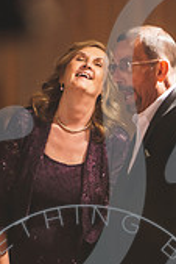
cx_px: 154
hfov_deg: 2.6
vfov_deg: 3.9
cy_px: 231
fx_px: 3893
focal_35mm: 532
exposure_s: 1/200
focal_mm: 200
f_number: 2.8
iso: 1250
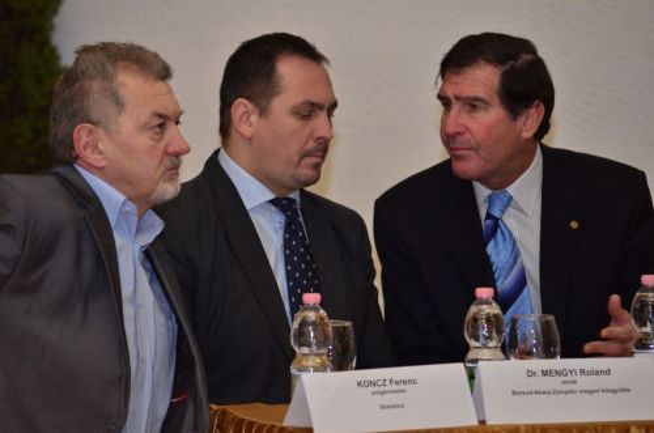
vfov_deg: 7.3
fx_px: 3399
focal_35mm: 188
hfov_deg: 11.0
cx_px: 327
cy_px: 216
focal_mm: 125
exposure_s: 1/80
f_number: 4
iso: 1000
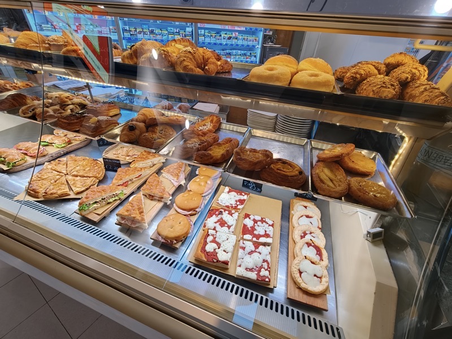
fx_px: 196
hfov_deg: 98.2
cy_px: 170
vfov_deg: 81.7
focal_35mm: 15
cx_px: 226
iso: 640
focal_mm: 2.31
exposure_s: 1/100
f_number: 2
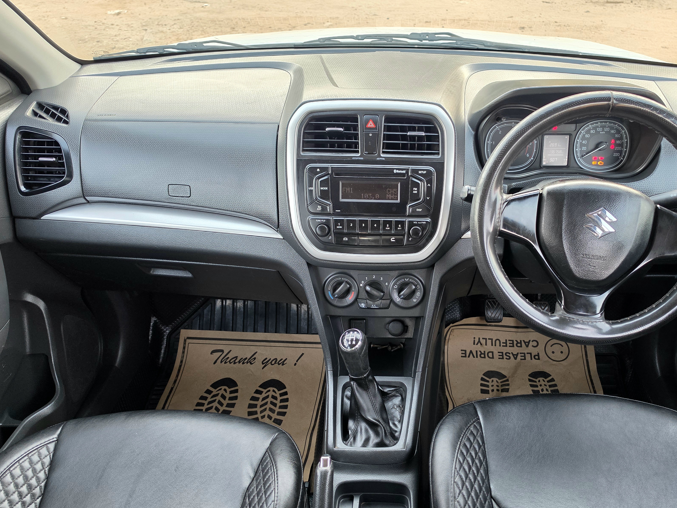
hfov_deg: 61.1
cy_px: 269
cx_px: 405
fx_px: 567
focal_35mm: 29
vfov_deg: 48.2
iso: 160
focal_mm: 6.5
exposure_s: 1/101
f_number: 1.4
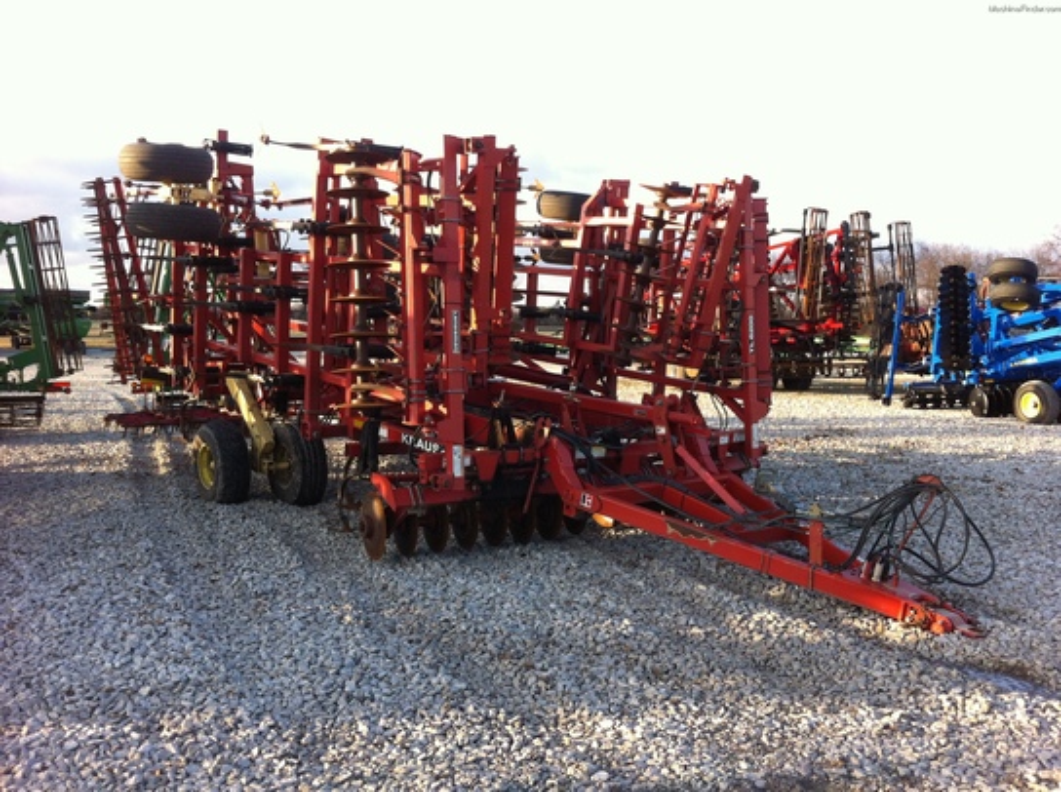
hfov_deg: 52.7
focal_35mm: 35
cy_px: 396
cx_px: 530
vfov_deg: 40.6
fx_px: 1071
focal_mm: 3.85
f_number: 2.8
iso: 80
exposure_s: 1/182
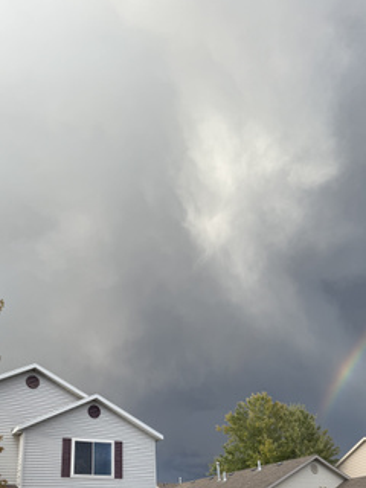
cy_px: 355
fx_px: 508
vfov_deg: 49.6
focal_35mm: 36
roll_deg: +1.0
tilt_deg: +19.4
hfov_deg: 39.5
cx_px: 152
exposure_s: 1/1385
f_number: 1.78
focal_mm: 6.76
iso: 80
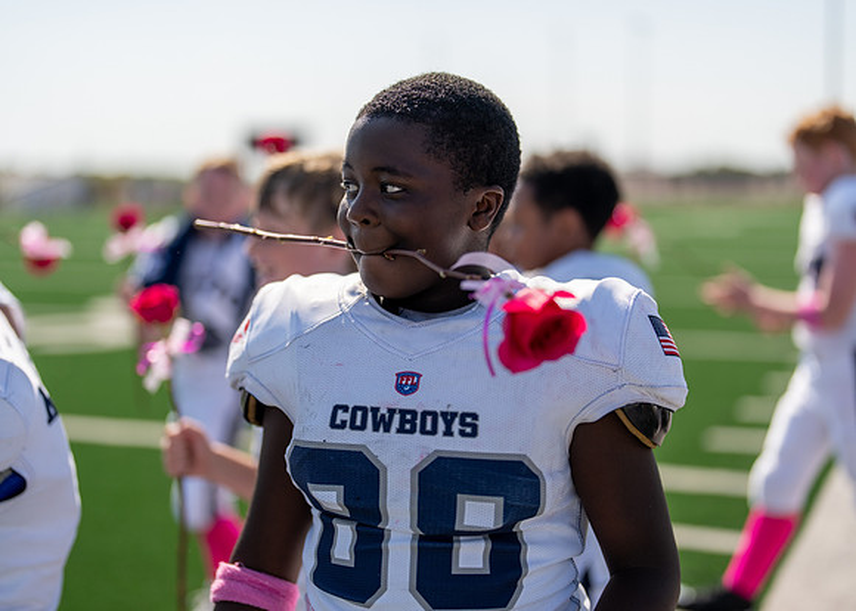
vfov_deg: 27.0
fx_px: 1273
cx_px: 428
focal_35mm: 52
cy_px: 306
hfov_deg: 37.2
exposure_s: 1/10000
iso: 100
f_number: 1.2
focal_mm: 50
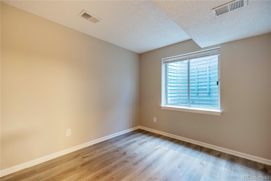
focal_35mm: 16
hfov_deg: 96.7
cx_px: 136
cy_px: 90
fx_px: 120
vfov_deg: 73.7
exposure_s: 1/200
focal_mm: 16
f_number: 4.5
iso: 2500
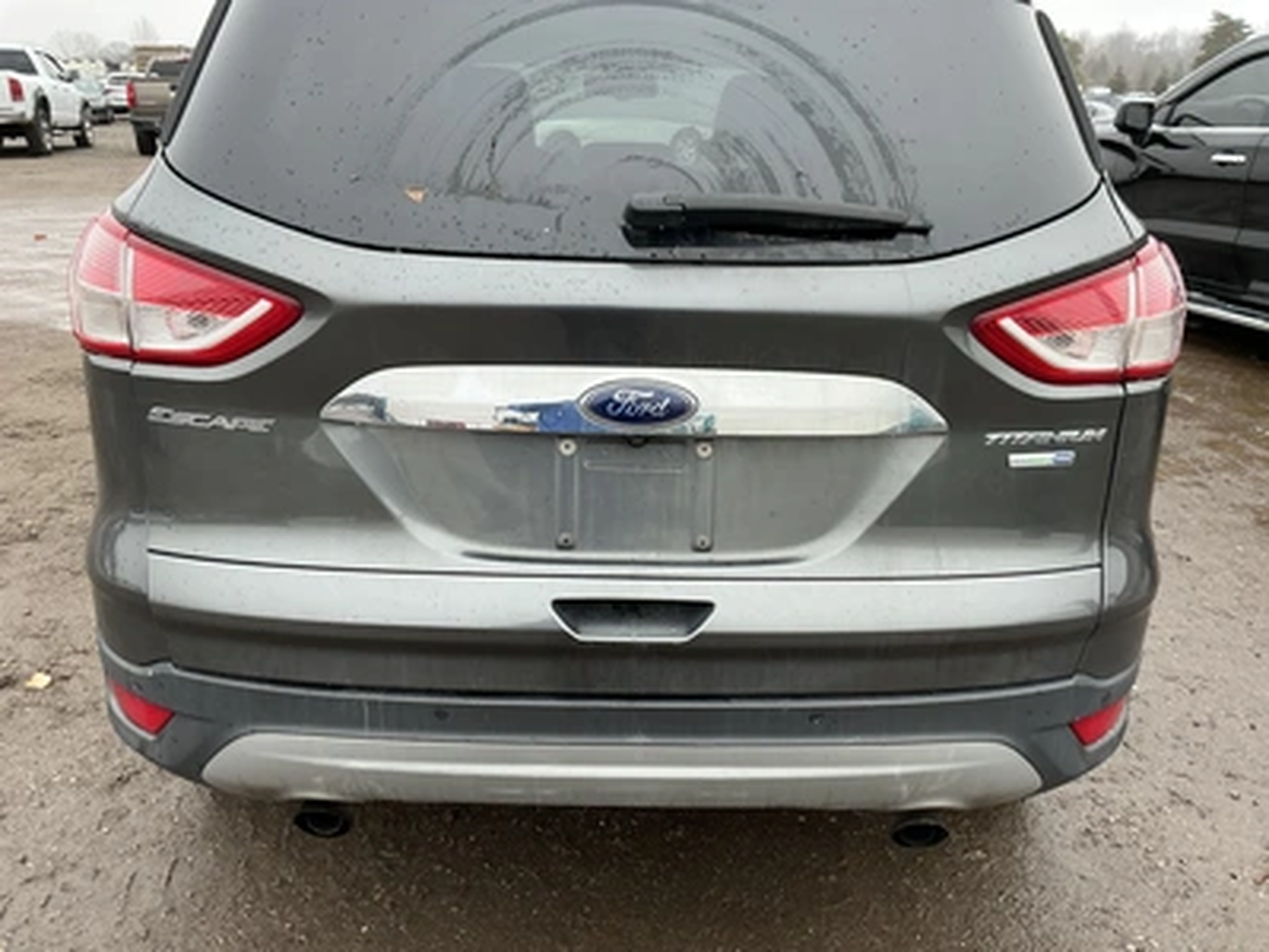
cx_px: 634
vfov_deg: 49.7
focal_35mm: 28
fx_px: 1026
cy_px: 476
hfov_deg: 63.4
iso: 25
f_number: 1.8
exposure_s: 1/122
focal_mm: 3
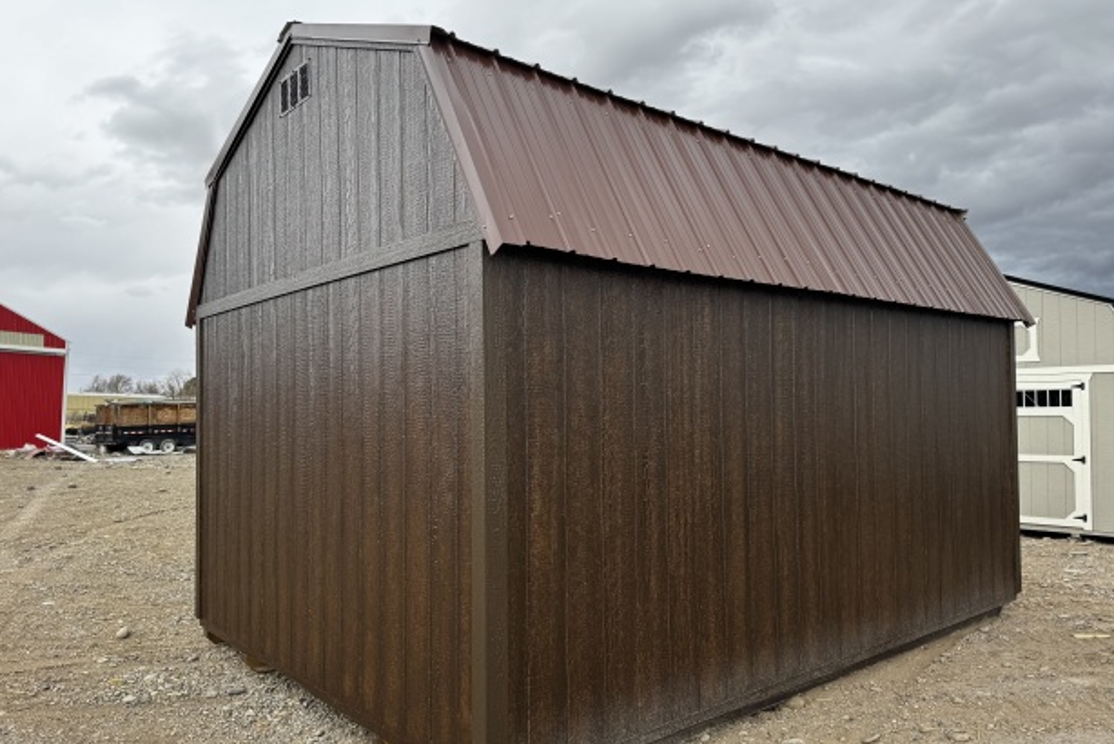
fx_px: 805
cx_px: 564
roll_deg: -1.0
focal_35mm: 26
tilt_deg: +3.3
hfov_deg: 69.4
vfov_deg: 49.6
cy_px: 399
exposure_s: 1/1339
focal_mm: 6.76
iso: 80
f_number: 1.78
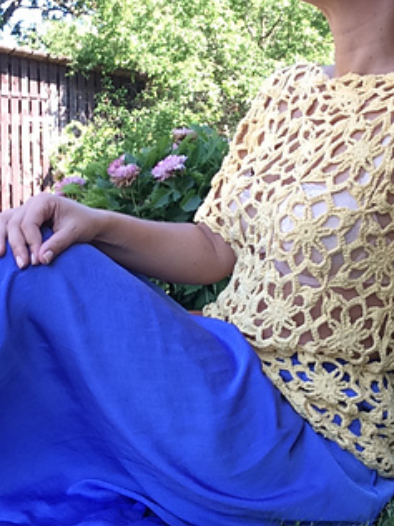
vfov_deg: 38.8
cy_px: 228
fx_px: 744
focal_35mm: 49
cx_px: 278
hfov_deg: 29.4
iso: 50
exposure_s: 1/179
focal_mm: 2.15
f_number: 2.4
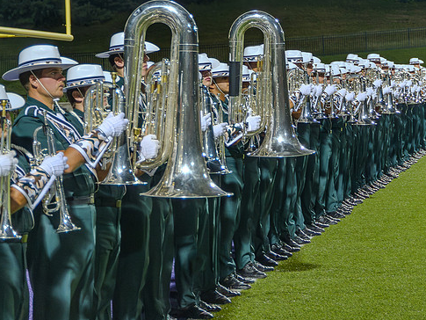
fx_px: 1342
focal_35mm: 109
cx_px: 343
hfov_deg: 17.9
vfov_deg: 13.6
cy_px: 101
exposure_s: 1/160
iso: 1800
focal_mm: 65
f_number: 5
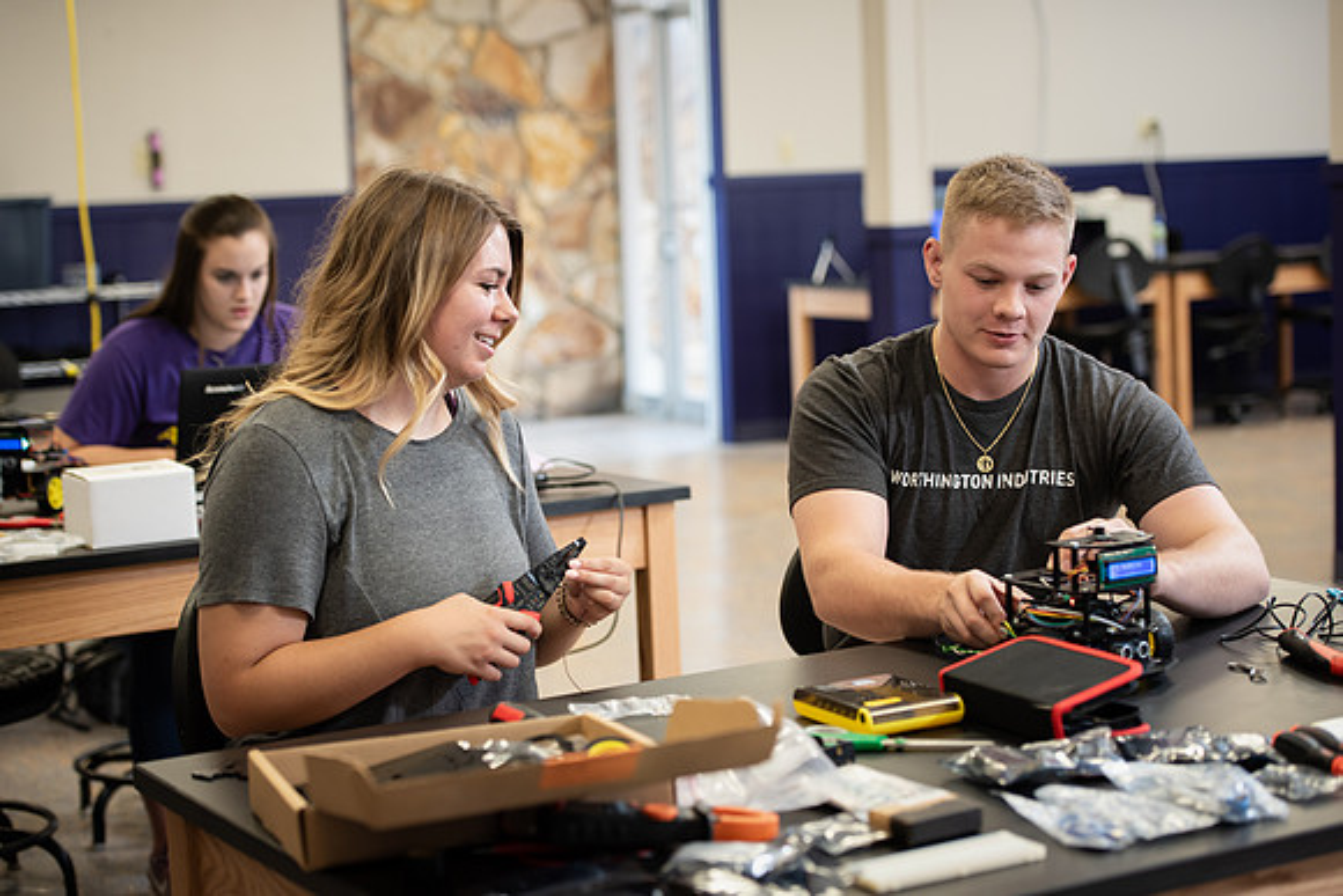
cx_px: 672
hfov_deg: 28.8
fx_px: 2612
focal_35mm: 70
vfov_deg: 19.5
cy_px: 448
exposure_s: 1/160
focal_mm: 70
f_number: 3.5
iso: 800
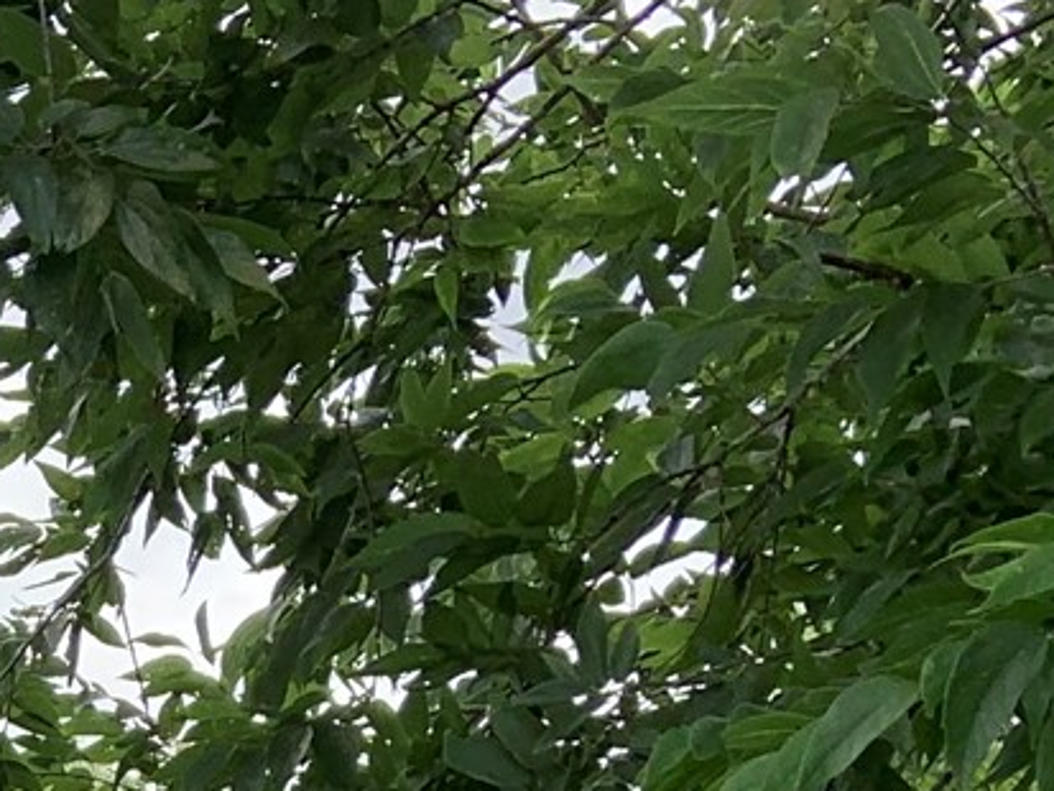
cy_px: 1750
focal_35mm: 129
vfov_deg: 10.3
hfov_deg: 14.7
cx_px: -235
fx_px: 3929
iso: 25
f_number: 1.8
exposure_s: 1/590
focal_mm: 4.25
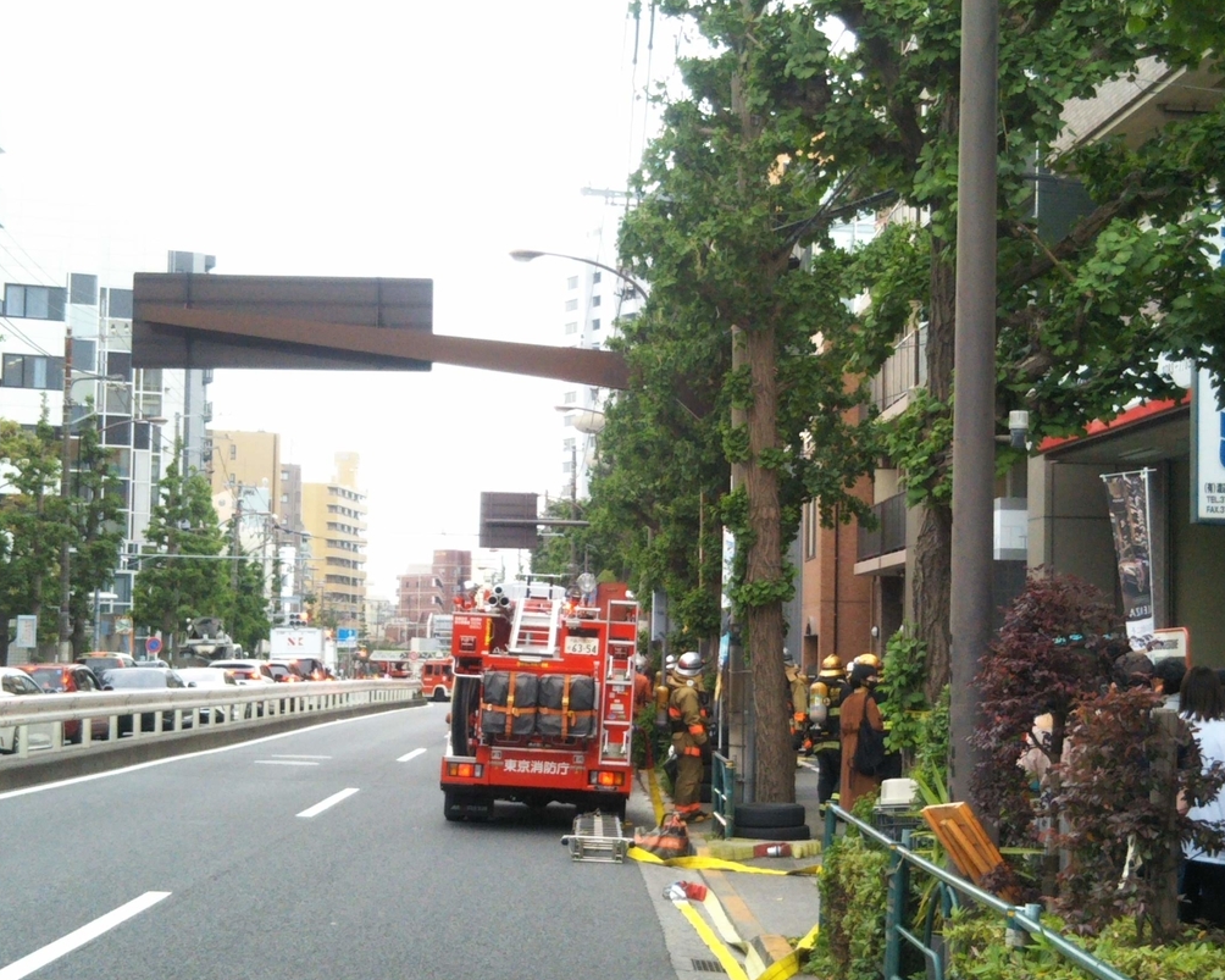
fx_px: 1269
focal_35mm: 35
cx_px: 716
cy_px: 471
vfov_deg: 42.2
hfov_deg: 51.3
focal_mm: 4
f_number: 2.2
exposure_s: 1/185
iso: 53
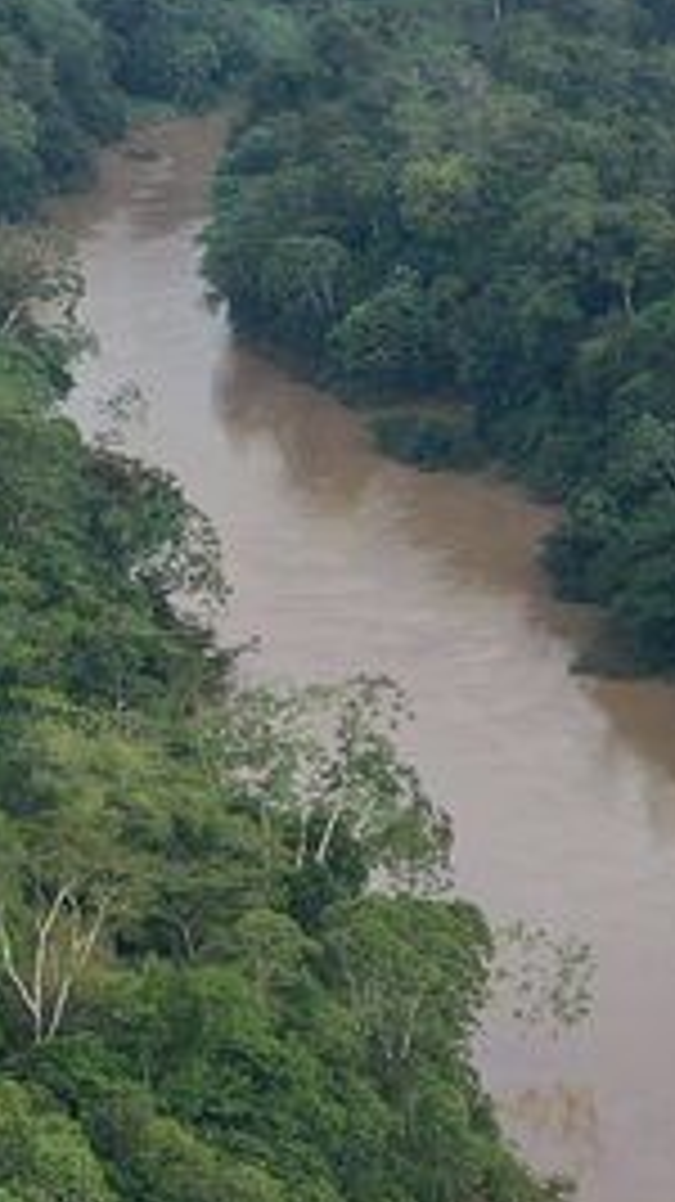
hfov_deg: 7.1
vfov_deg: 12.9
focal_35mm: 165
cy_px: 1179
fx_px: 5255
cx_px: 1274
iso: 100
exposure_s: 1/200
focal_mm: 10.26
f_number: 5
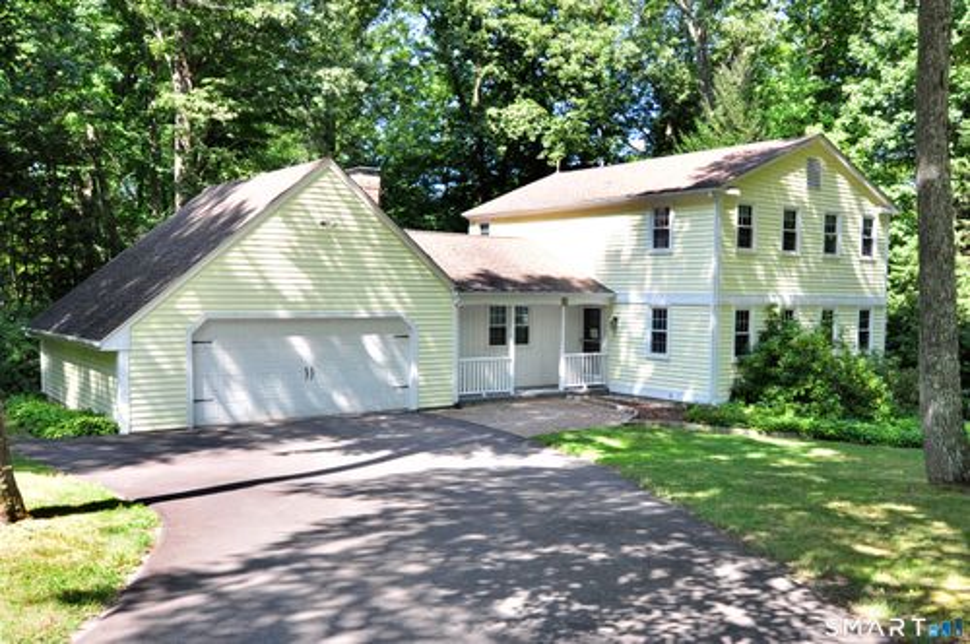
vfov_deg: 43.5
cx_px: 485
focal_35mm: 30
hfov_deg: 62.0
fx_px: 807
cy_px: 322
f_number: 8
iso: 1250
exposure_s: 1/320
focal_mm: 20
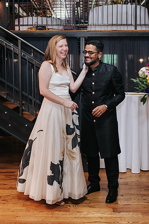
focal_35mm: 53
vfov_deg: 37.6
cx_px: 74
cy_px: 112
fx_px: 330
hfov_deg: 25.5
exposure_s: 1/200
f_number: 3.2
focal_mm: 35
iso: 800
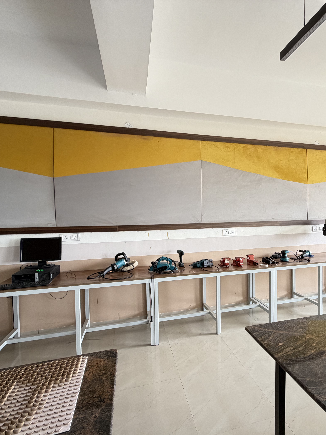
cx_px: 203
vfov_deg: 84.7
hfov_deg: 67.7
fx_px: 239
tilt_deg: -0.9
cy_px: 221
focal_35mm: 19
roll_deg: +1.7
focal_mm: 2.22
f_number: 2.2
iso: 200
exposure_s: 1/121
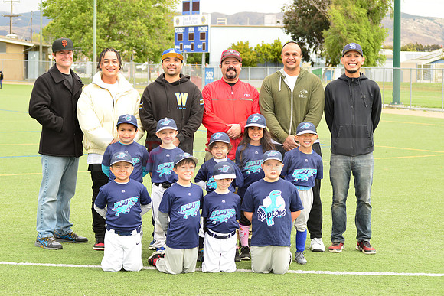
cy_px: 148
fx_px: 987
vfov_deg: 17.1
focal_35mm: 80
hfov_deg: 25.4
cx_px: 222
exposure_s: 1/200
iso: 250
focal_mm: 80
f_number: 8
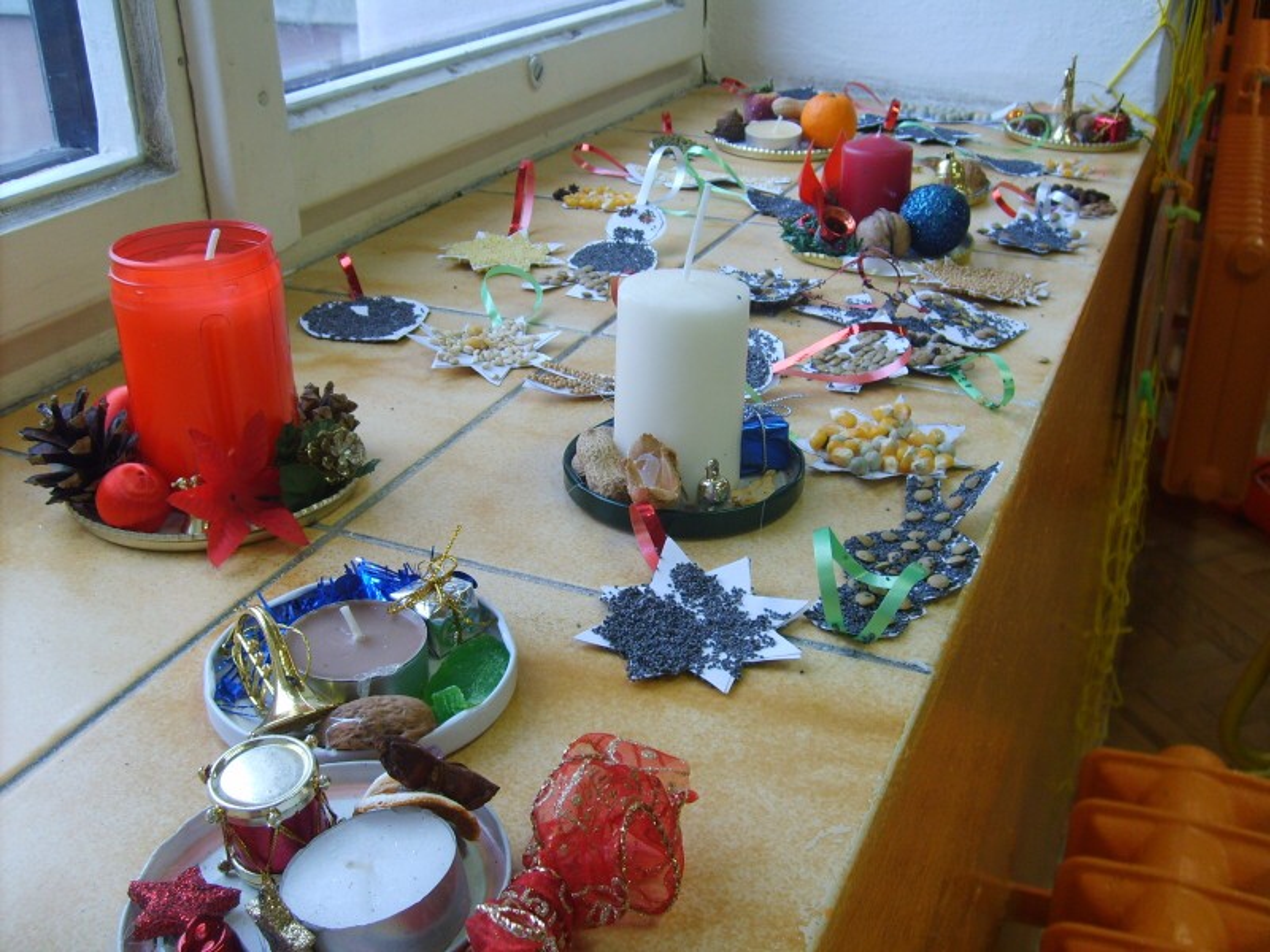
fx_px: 1284
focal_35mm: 35
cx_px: 635
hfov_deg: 52.6
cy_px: 476
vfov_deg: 40.7
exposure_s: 1/30
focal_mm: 5.8
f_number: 2.8
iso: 56
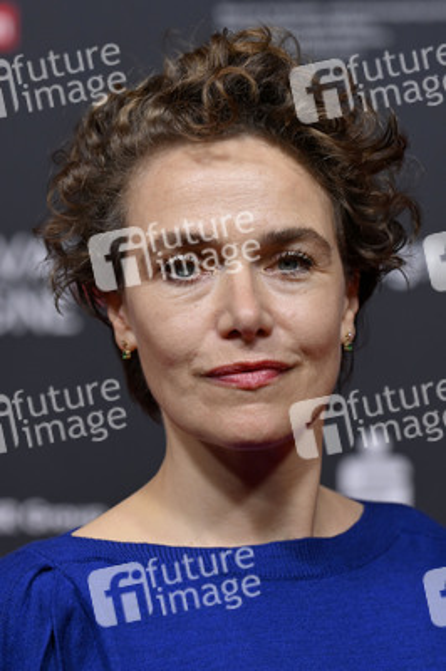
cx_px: 223
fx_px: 1954
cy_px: 336
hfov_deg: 13.0
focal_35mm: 105
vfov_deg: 19.5
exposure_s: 1/250
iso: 640
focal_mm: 105
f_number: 4.5
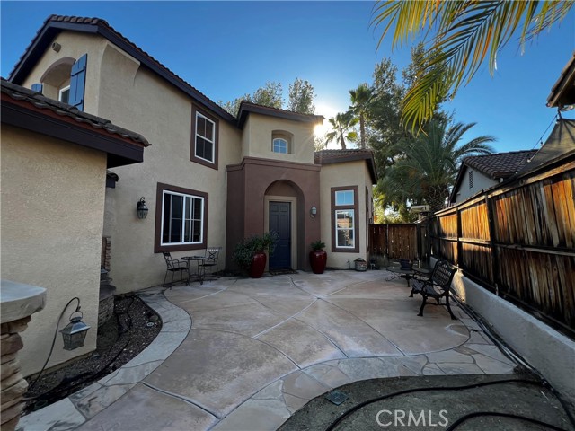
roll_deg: -0.6
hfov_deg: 106.2
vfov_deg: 89.9
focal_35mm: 13
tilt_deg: +0.9
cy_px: 216
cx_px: 288
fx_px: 216
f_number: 1.8
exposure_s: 1/217
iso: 32
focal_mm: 1.57
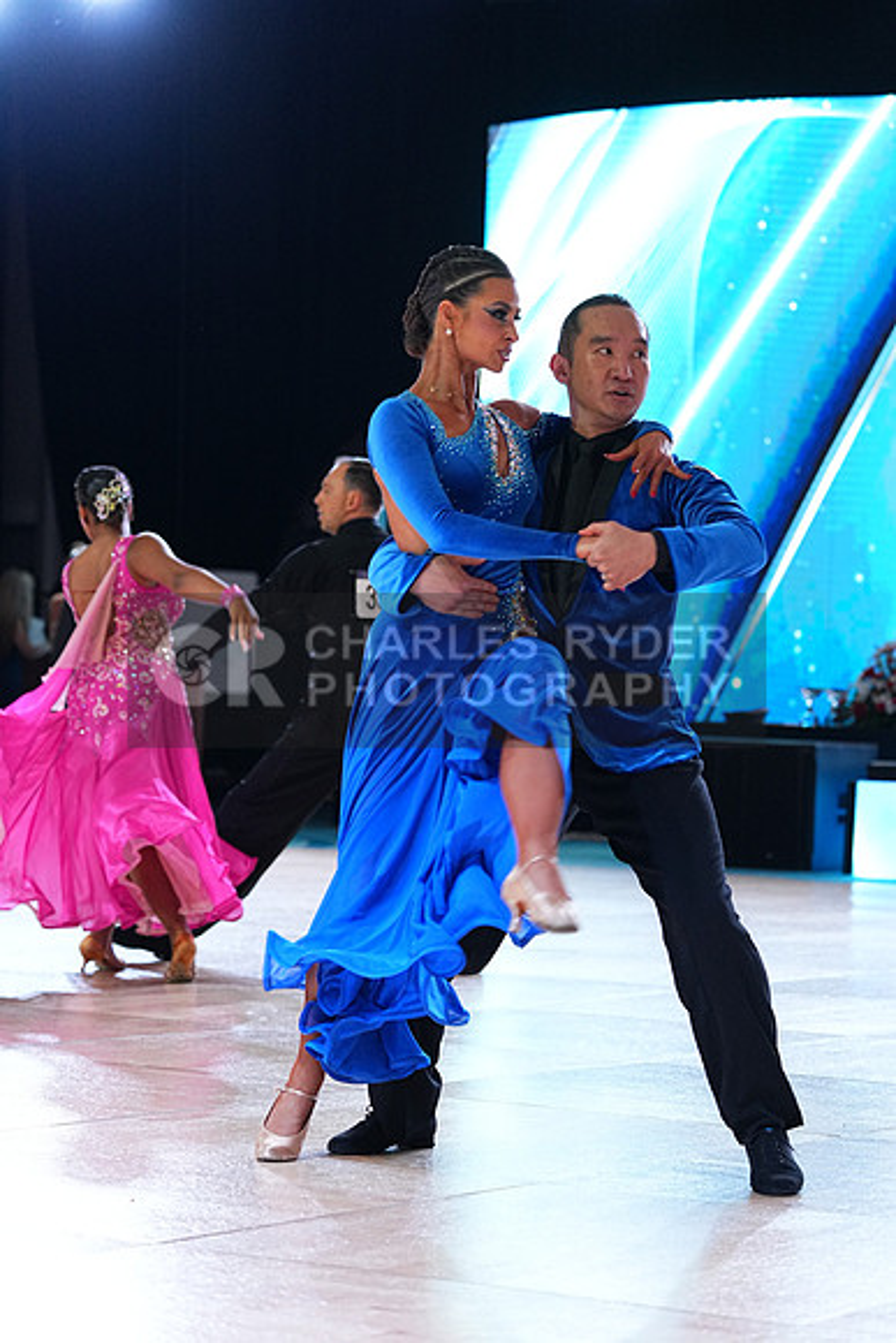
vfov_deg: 20.4
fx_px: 3731
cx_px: 448
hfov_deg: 13.7
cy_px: 672
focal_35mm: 100
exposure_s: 1/400
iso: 2000
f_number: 4
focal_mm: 100
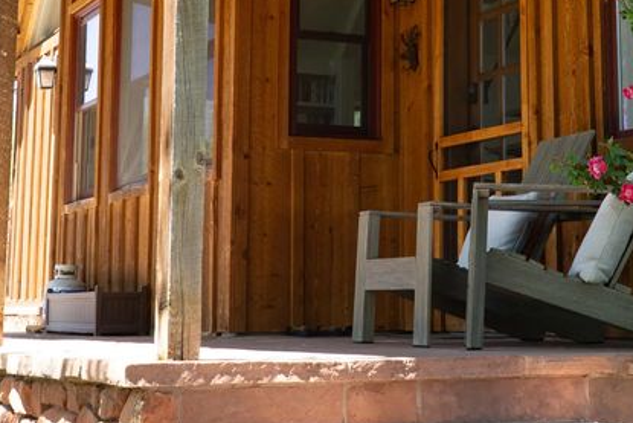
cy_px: 72
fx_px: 1389
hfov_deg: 25.6
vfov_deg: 17.1
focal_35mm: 79
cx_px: 403
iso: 640
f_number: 6.3
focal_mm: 32
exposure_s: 1/100
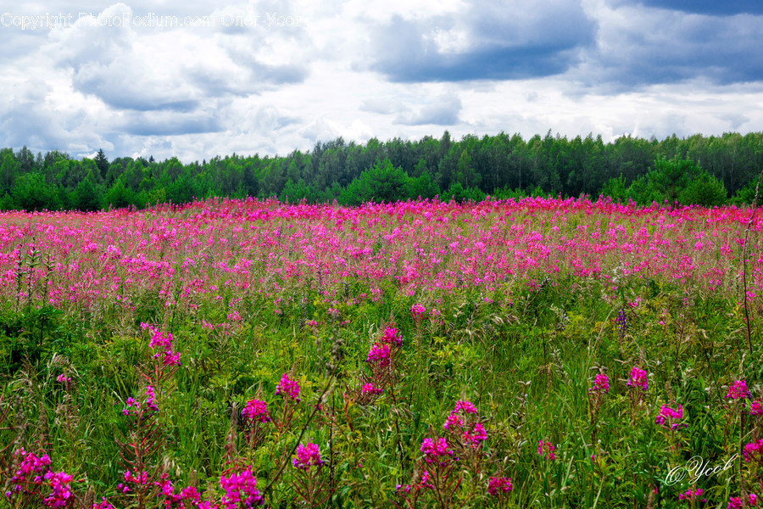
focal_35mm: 52
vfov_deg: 25.8
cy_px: 254
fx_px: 1113
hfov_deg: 37.9
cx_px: 382
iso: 100
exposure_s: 1/125
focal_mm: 35
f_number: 13
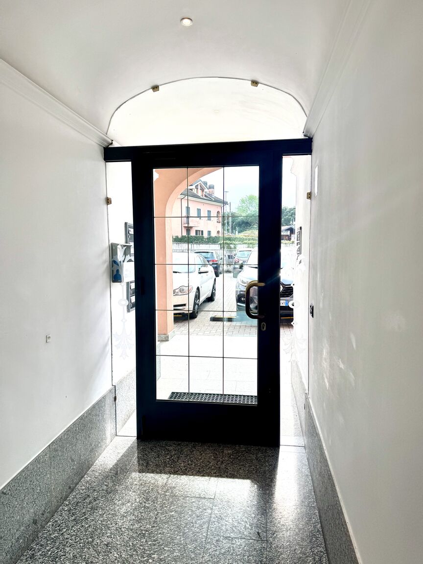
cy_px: 282
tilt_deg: -1.9
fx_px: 391
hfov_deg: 56.8
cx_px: 212
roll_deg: +1.6
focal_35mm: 24
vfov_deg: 71.6
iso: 80
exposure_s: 1/621
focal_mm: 6.76
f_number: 1.78
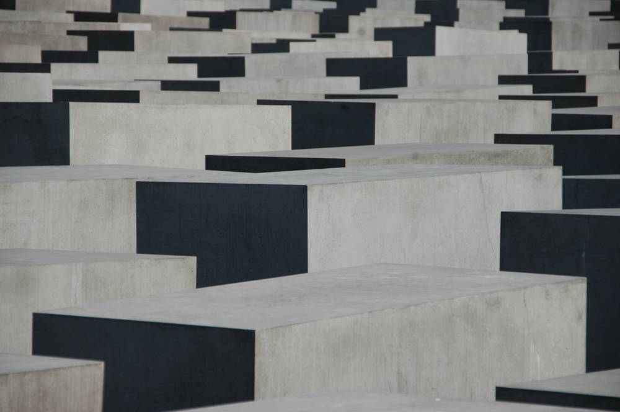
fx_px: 3483
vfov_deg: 6.8
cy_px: 206
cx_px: 310
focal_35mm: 202
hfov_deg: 10.2
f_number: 6.3
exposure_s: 1/640
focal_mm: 135
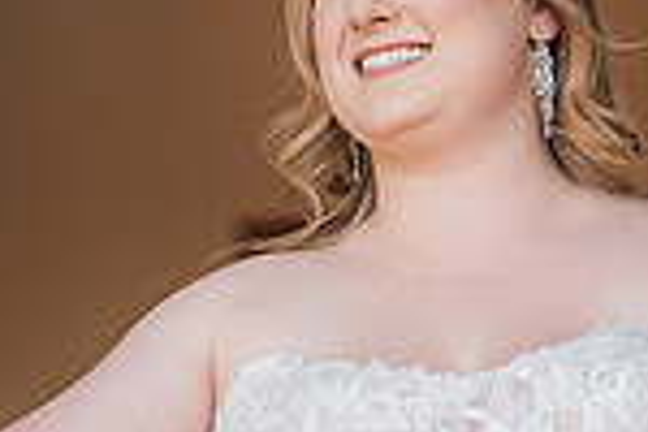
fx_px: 3474
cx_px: 311
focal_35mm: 193
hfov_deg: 10.7
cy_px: 205
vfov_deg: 7.1
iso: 1250
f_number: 1.4
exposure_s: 1/3200
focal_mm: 50
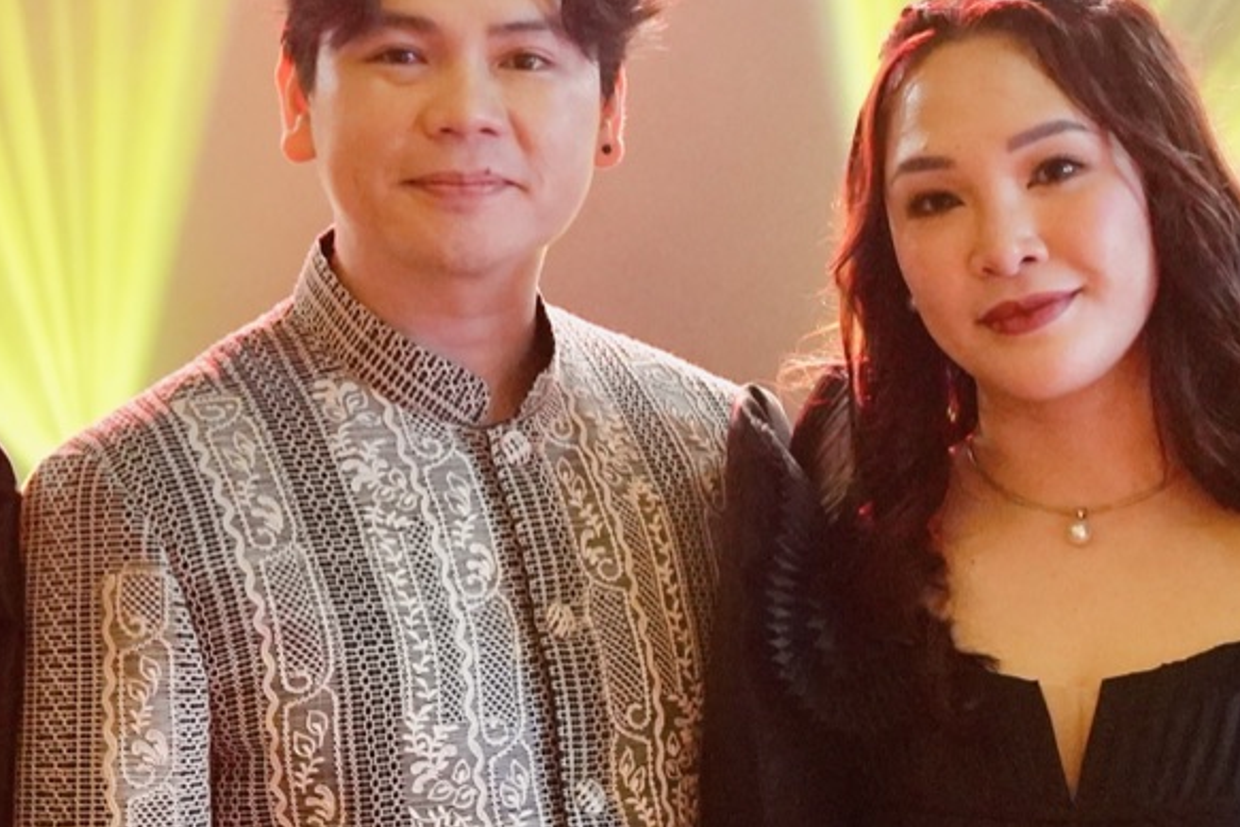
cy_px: 324
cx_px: 77
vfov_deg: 9.4
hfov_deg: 13.9
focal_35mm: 146
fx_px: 5020
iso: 2000
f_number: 3.5
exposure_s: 1/160
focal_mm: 42.5
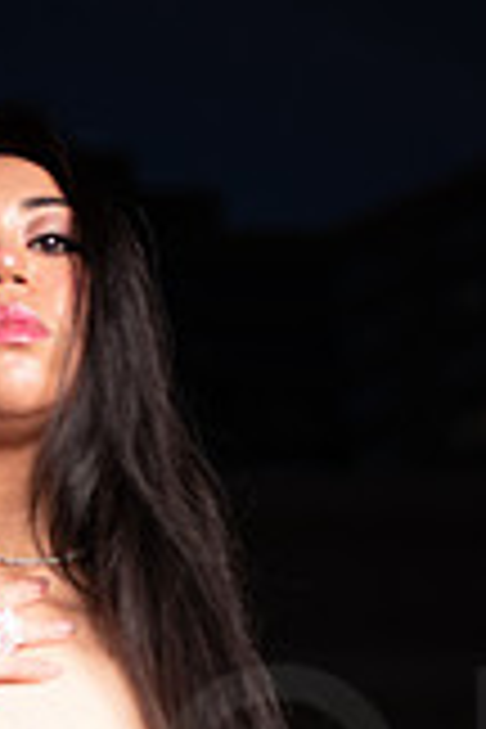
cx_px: -4
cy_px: 788
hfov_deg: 13.9
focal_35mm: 97
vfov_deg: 20.1
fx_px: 1964
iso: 800
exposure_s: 1/640
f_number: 1.4
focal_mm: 35
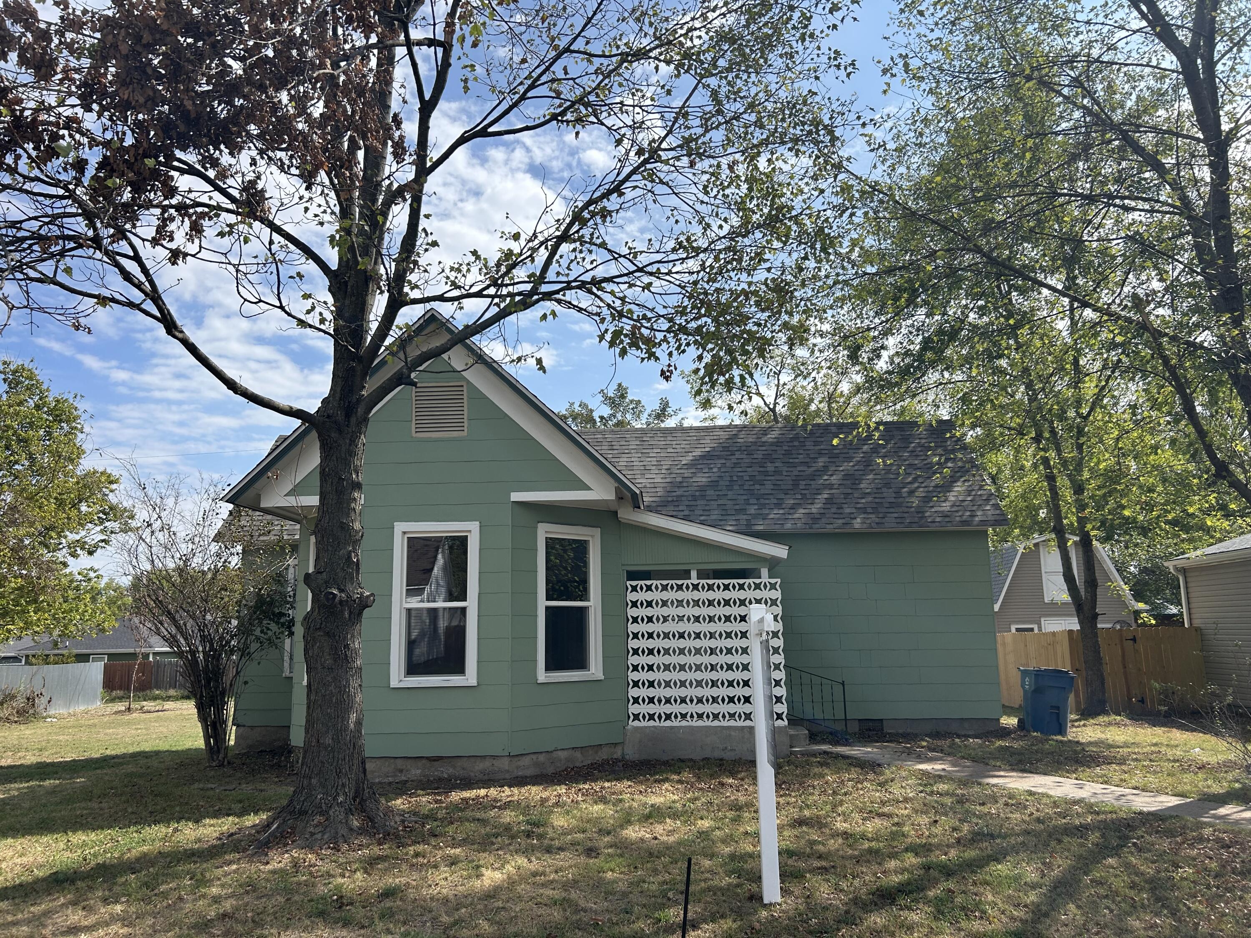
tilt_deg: +10.5
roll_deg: +0.9
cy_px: 469
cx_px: 626
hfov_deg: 67.3
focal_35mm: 26
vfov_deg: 53.1
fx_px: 940
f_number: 1.5
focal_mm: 5.7
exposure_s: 1/4444
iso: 50
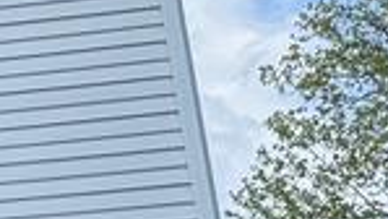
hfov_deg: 9.2
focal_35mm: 180
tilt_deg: +16.7
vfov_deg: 6.7
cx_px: -836
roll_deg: +0.2
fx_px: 1853
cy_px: 336
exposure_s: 1/2611
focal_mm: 6.76
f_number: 1.78
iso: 100
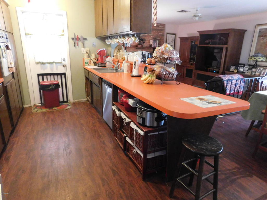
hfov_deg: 73.9
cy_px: 100
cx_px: 134
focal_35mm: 23
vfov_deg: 58.9
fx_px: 177
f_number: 3
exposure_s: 1/8
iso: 720
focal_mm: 4
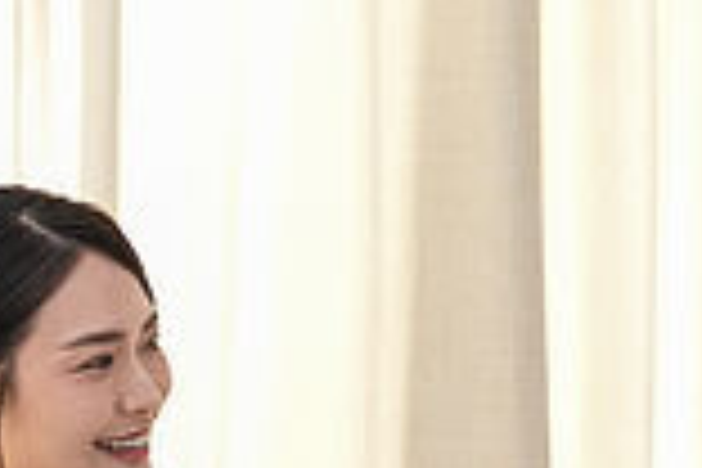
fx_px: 3958
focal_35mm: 203
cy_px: 727
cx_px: 1656
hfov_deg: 9.2
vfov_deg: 6.7
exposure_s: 1/160
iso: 400
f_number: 2.8
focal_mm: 24
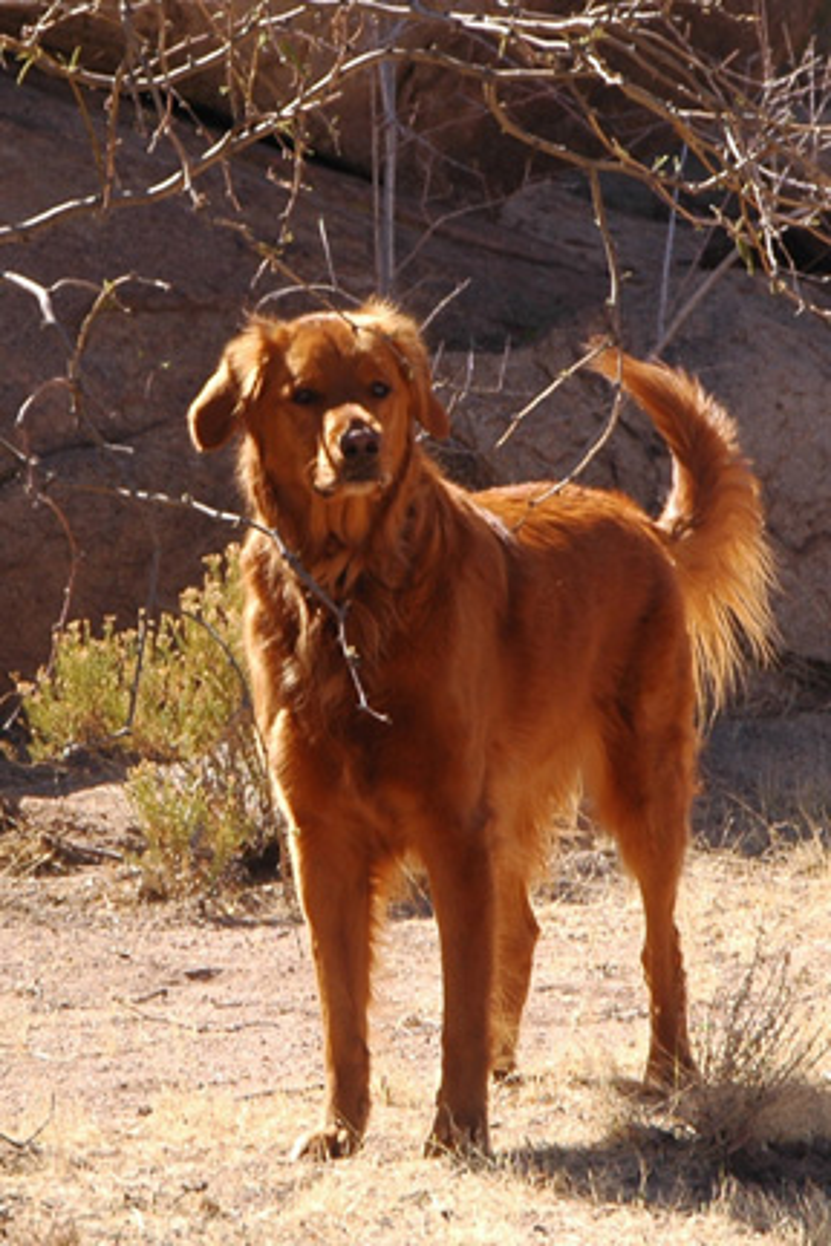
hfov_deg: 12.2
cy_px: 623
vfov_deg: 18.2
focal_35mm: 112
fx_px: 3895
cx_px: 416
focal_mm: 75
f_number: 8
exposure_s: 1/250
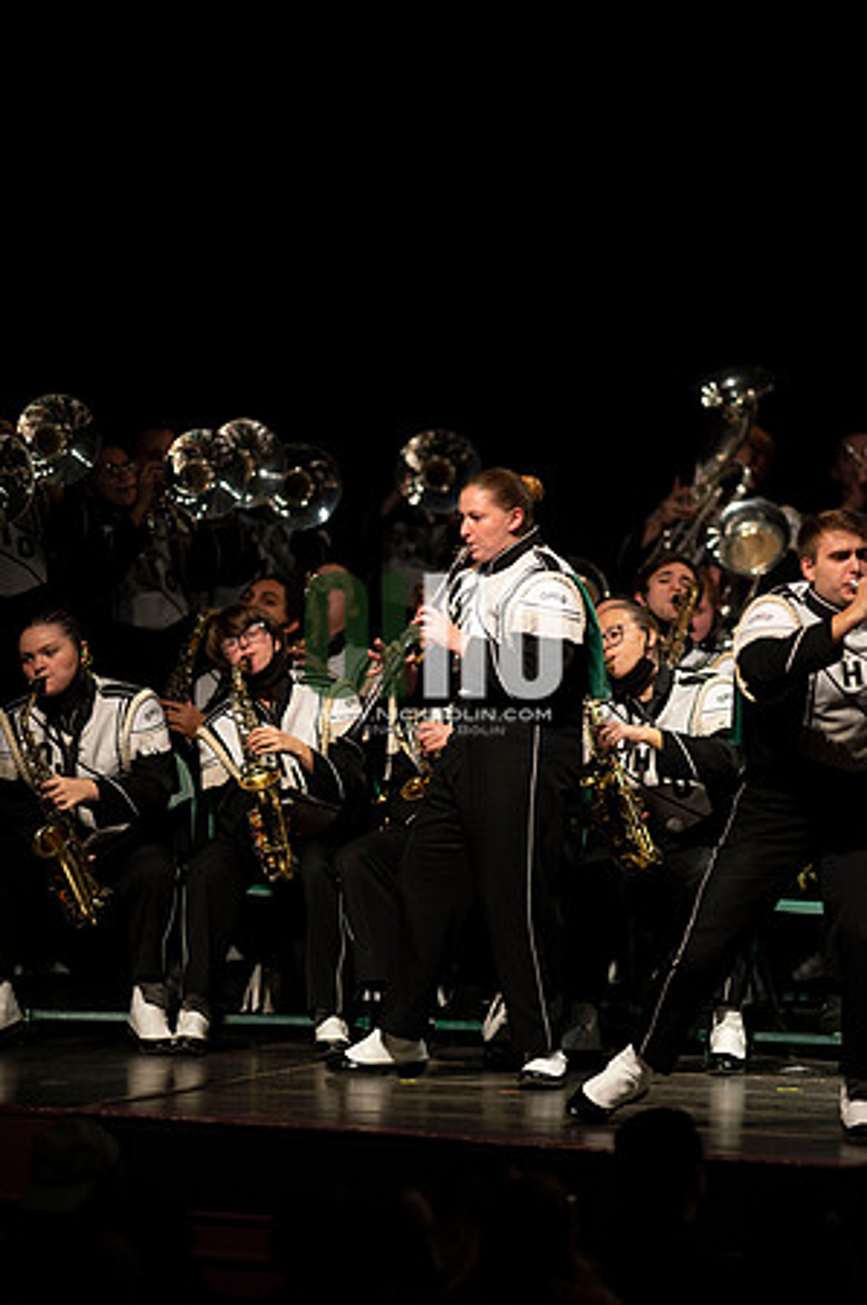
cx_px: 434
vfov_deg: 6.9
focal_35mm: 300
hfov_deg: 4.6
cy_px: 652
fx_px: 10862
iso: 3200
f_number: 2.8
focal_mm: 300
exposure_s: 1/500
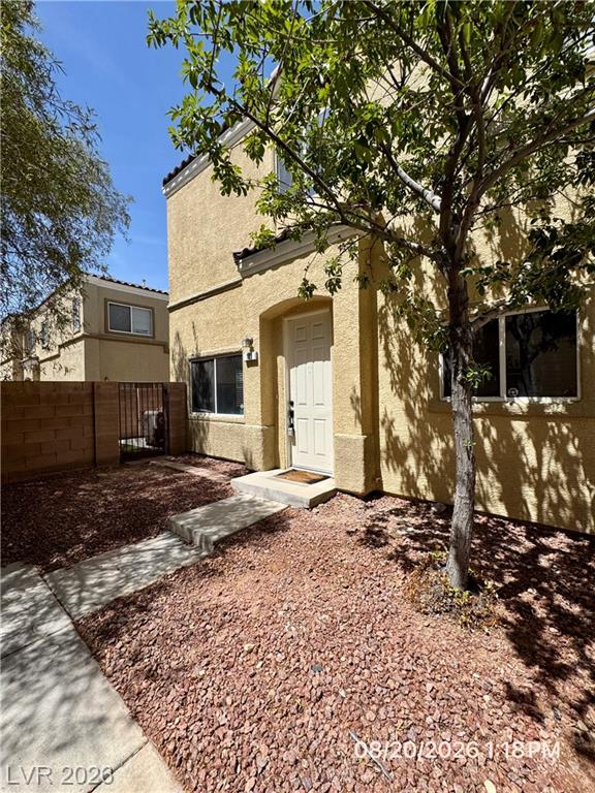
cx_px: 298
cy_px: 396
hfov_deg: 85.7
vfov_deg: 102.1
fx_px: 321
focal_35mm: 14
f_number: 2.2
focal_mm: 2.22
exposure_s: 1/2674
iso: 50
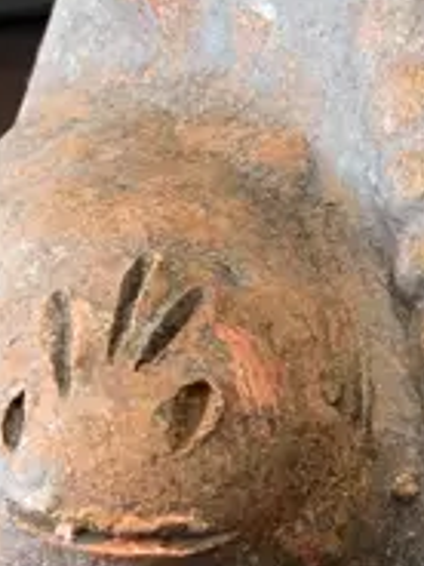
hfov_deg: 9.5
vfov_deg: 13.6
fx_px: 2368
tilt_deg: -32.4
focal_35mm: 145
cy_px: 323
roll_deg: +4.5
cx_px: 851
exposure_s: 1/50
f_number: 1.8
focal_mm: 4.25
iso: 80
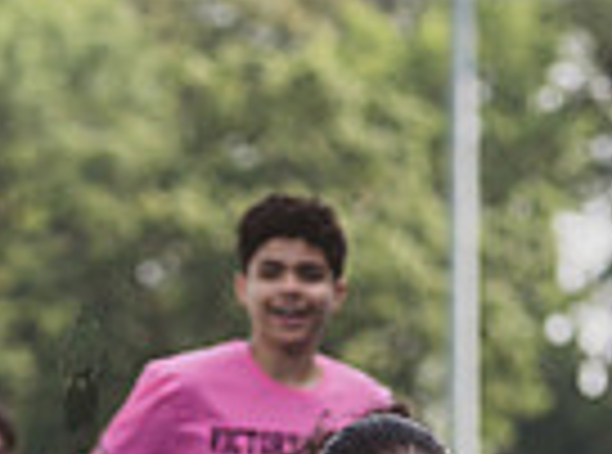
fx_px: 10112
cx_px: 126
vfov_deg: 2.6
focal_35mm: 574
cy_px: 872
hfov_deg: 3.5
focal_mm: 125
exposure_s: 1/500
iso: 160
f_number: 4
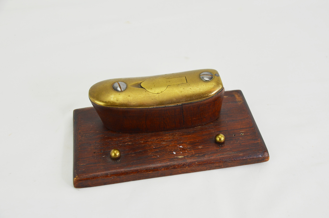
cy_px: 109
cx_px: 164
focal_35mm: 48
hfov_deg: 41.2
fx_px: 438
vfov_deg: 28.0
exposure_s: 1/125
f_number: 5.6
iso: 360
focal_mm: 32
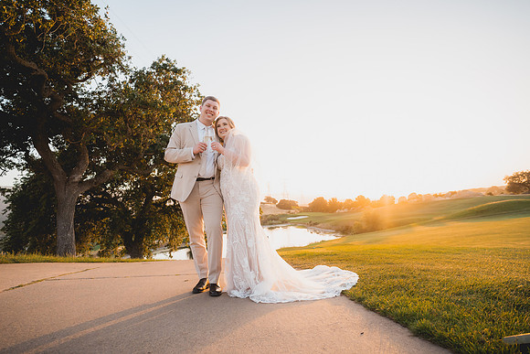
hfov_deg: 90.0
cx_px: 265
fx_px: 265
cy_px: 177
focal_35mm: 18
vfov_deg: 67.4
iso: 1250
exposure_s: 1/1250
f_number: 2.8
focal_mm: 18
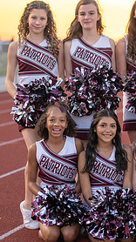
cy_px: 104
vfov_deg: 15.7
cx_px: 219
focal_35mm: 137
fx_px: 880
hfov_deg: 8.6
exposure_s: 1/400
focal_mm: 50
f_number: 1.2
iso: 100
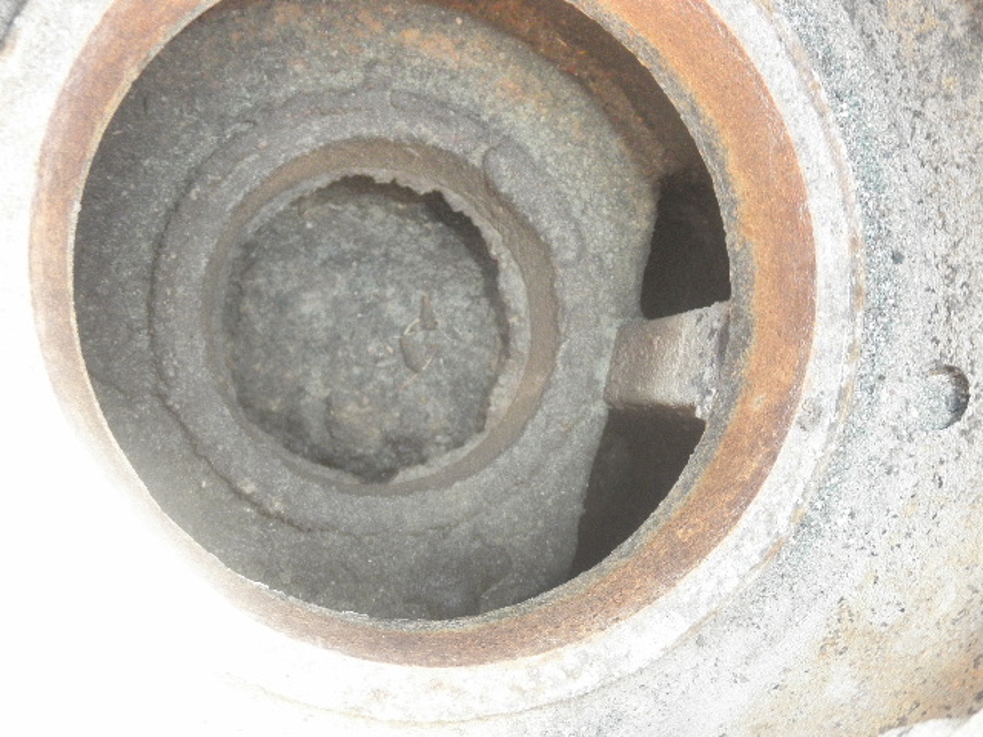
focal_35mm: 28
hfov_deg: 63.4
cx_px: 492
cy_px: 368
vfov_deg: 49.7
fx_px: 795
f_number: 3
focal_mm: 5
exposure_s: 1/30
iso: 200
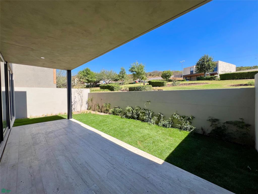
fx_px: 97
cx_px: 129
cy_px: 97
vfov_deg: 89.9
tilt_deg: -1.9
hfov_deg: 106.2
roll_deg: +0.8
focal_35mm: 13
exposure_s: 1/896
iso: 32
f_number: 1.8
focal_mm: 1.57
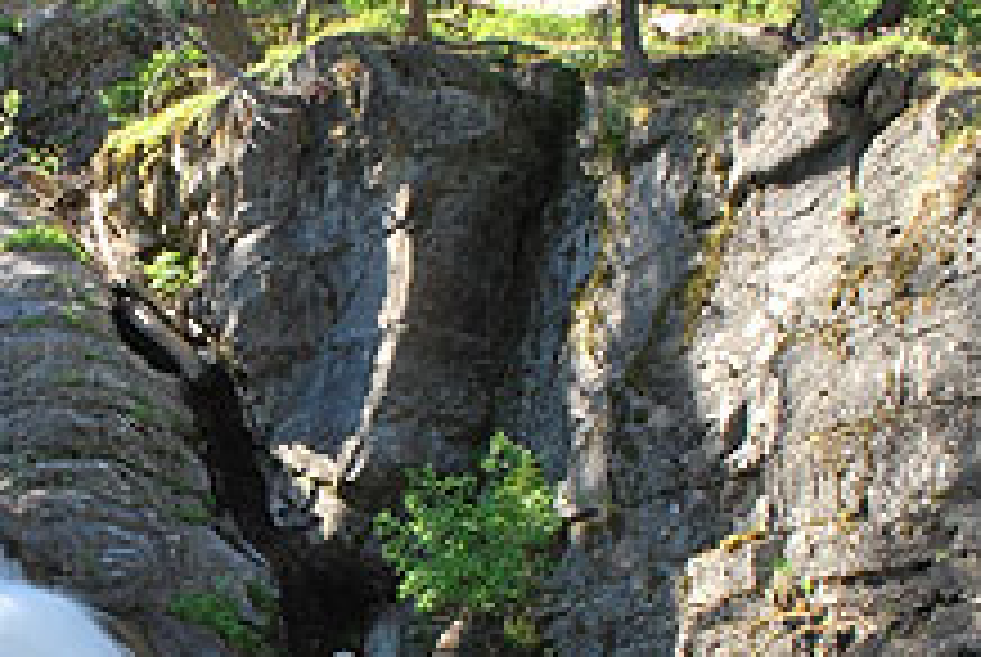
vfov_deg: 21.8
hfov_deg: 31.2
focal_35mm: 62
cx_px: 148
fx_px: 1692
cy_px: 500
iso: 200
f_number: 22
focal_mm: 20
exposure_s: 1/10
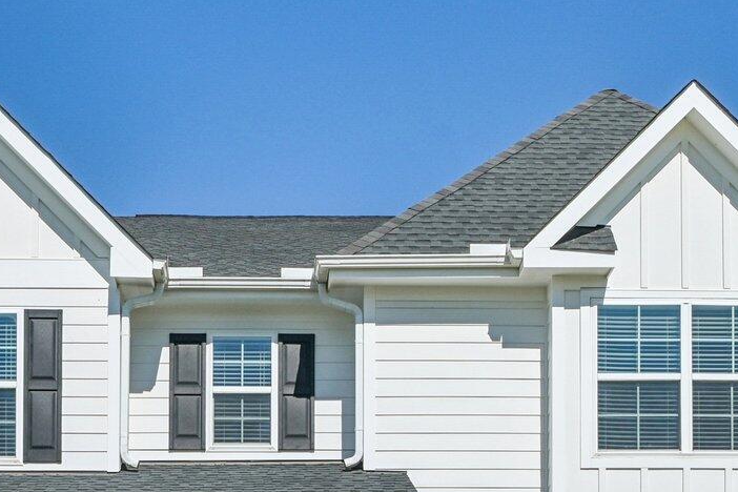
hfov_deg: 28.8
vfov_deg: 19.0
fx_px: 1435
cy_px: 479
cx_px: 311
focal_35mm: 70
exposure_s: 1/1250
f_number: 9
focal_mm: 24
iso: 200
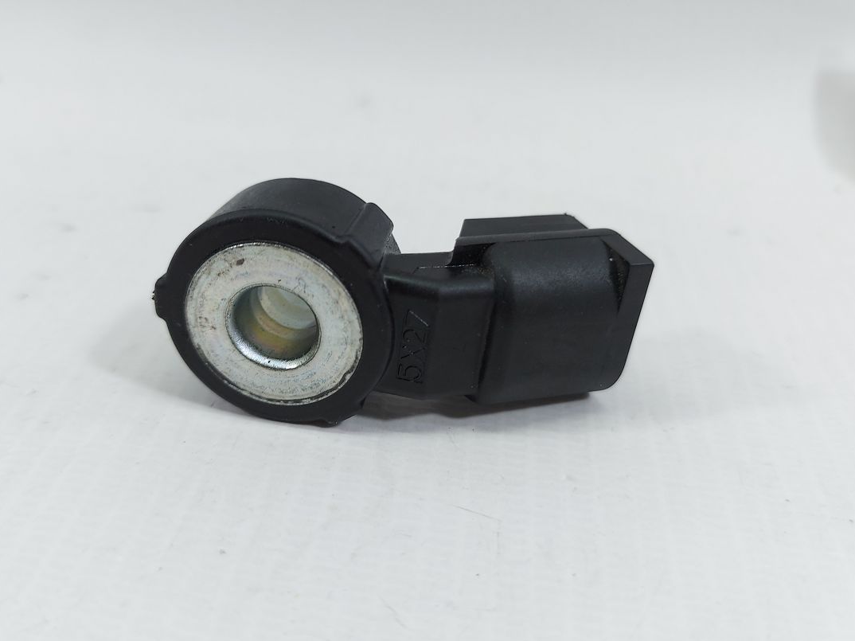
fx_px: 766
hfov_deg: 58.3
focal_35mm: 31
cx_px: 394
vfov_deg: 45.4
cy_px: 299
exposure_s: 1/50
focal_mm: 5.23
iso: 32
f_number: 1.8
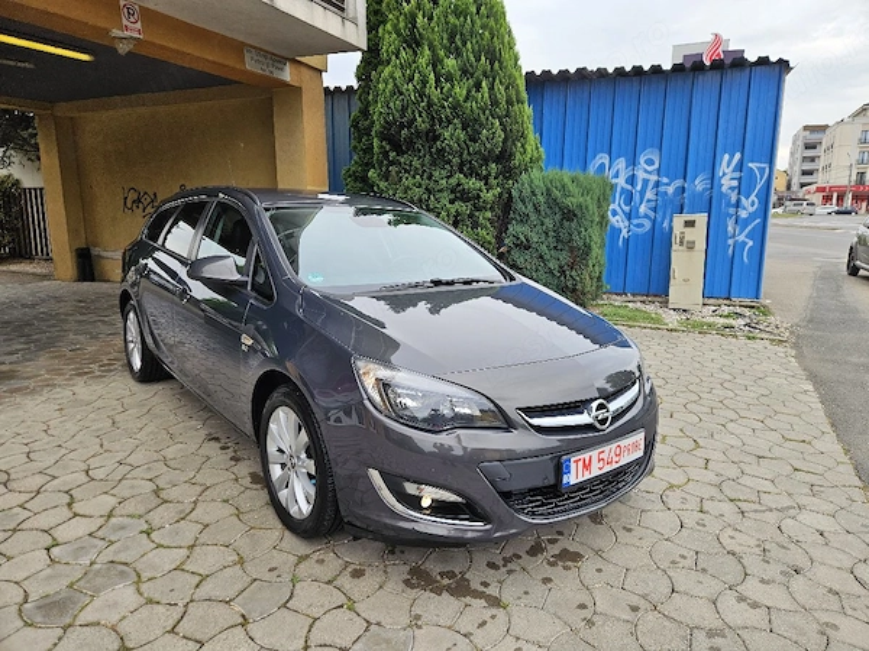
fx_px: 577
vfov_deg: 58.9
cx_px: 434
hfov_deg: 73.9
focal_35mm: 23
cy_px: 326
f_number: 1.8
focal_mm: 5.4
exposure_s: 1/526
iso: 32
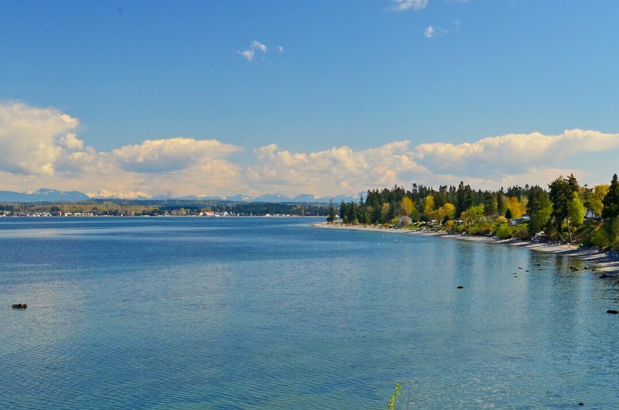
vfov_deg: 20.5
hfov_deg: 30.1
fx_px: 1132
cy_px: 244
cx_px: 460
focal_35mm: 66
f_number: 20
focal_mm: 28
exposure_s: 1/100
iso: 640
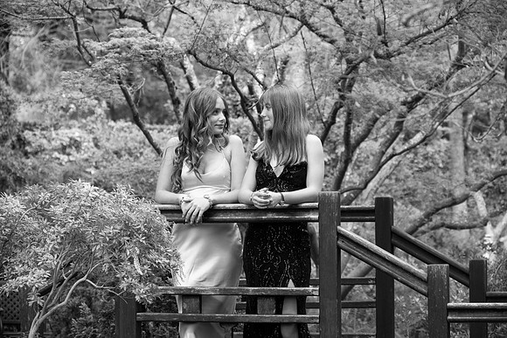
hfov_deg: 17.1
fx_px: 1690
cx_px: 254
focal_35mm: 120
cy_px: 169
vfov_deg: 11.4
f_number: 6.3
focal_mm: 120
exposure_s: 1/800
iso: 1250
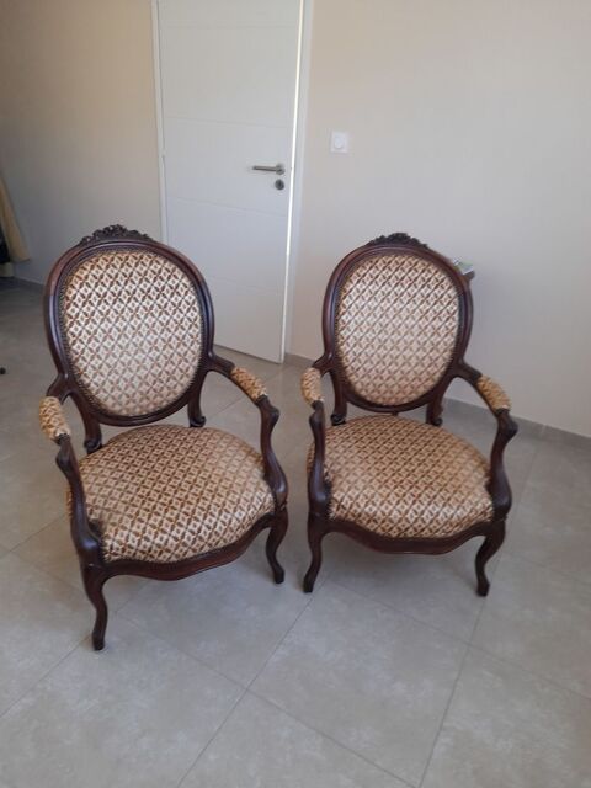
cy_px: 394
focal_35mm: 25
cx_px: 296
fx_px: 569
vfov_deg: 69.4
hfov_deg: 54.9
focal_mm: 4.6
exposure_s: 1/50
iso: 125
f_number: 2
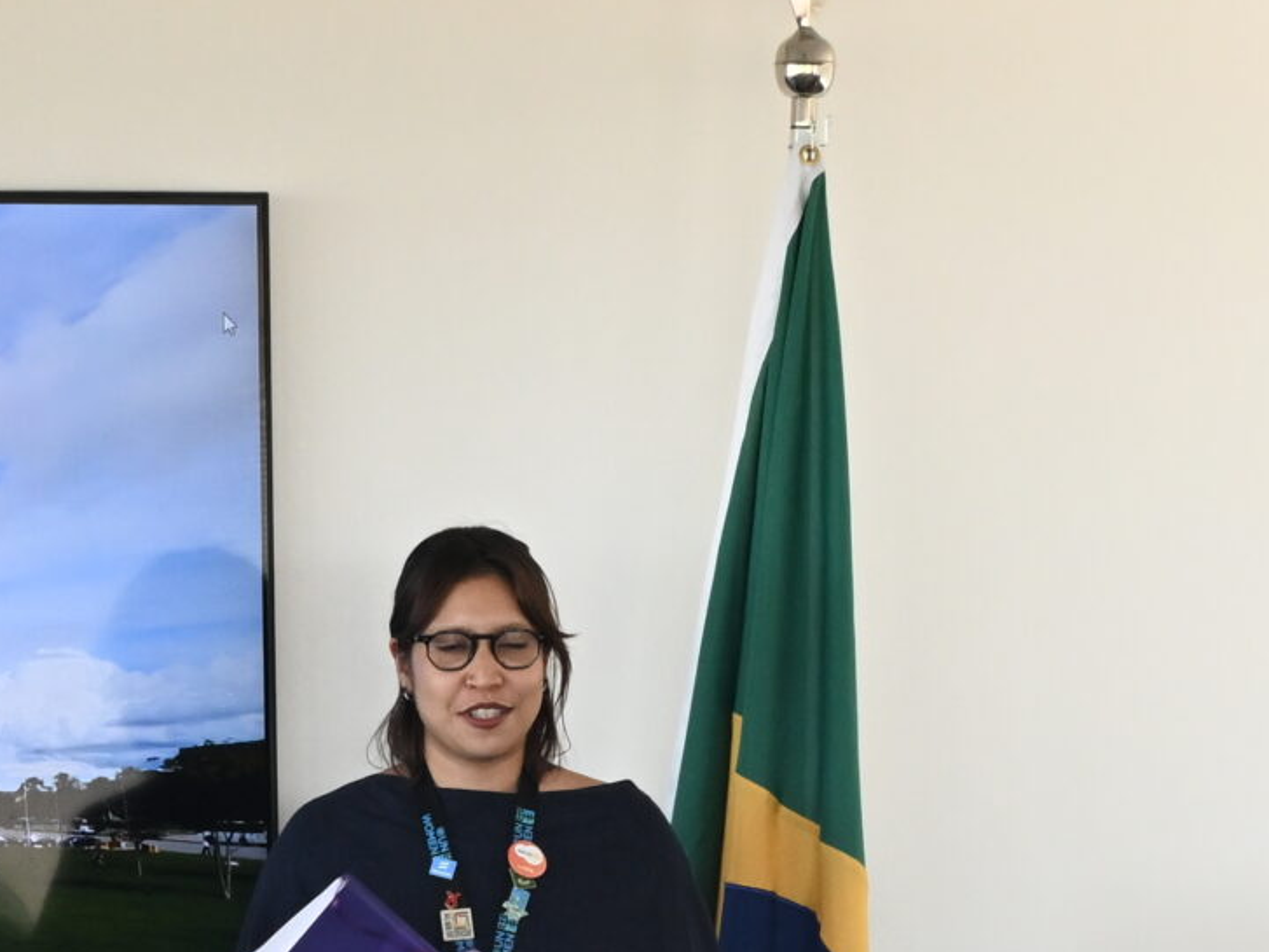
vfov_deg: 7.3
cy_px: 911
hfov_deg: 9.7
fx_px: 7441
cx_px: -96
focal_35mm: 203
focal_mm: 40
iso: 800
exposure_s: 1/60
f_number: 10
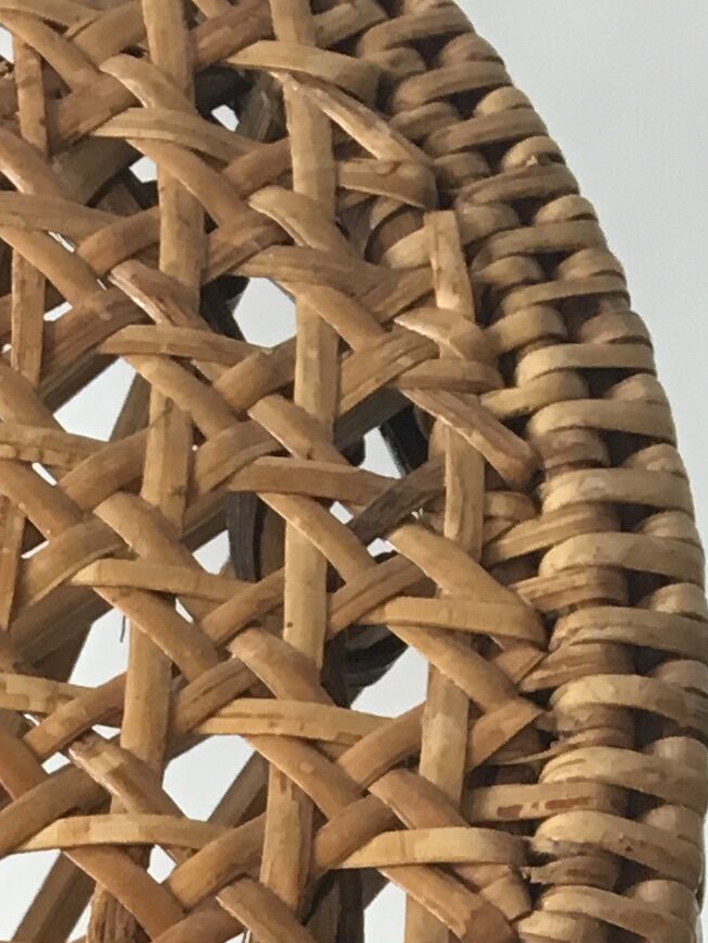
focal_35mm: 135
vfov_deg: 13.0
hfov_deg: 10.2
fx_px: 3680
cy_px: 1771
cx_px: -646
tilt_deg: -66.1
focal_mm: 4.15
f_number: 2.2
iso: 64
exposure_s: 1/33
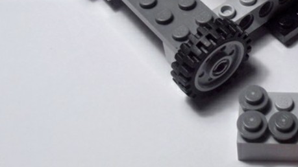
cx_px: 277
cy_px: 24
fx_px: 624
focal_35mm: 79
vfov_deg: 15.1
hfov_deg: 25.9
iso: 80
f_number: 3.9
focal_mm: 6.61
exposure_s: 1/50
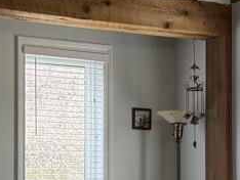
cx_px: 92
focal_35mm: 105
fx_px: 729
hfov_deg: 18.7
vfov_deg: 14.0
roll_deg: +0.5
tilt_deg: +2.4
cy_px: 159
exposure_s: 1/121
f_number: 1.78
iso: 200
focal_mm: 6.76
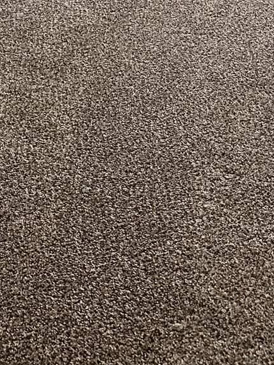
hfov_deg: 15.2
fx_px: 1023
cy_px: -288
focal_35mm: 97
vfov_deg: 16.8
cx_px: 101
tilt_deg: -8.7
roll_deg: -1.3
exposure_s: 1/120
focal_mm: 6.86
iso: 160
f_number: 1.78
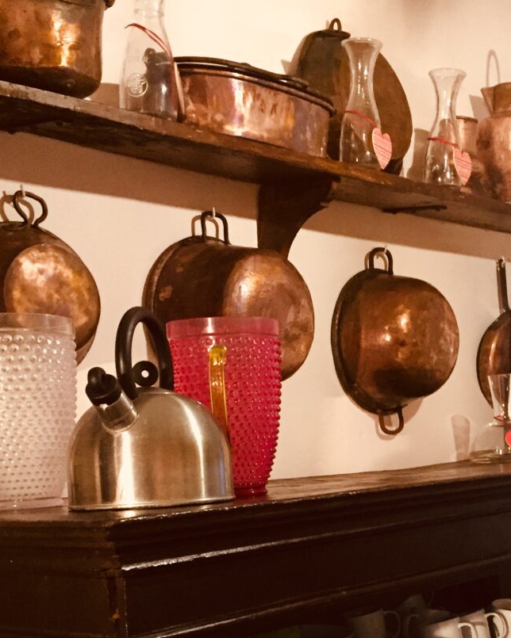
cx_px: 403
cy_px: 521
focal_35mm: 54
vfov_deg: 33.6
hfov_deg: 27.6
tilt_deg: -4.6
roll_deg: +1.2
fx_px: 1021
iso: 250
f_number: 2.2
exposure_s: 1/17
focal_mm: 4.15
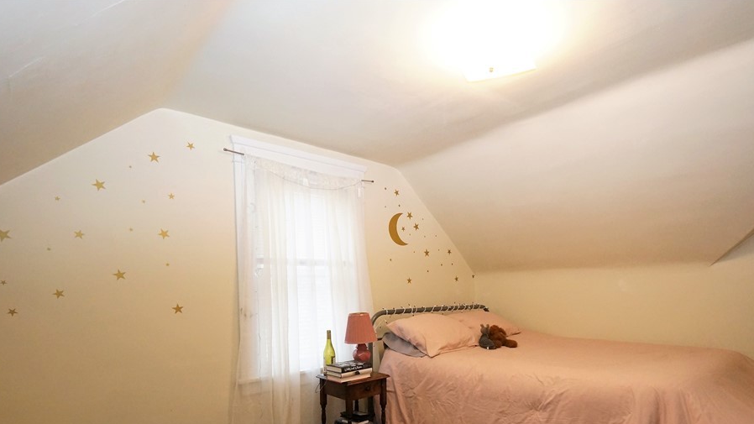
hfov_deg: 89.5
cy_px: 301
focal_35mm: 19
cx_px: 391
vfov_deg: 56.4
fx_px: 380
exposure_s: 1/160
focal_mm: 10
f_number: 4.5
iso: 3200
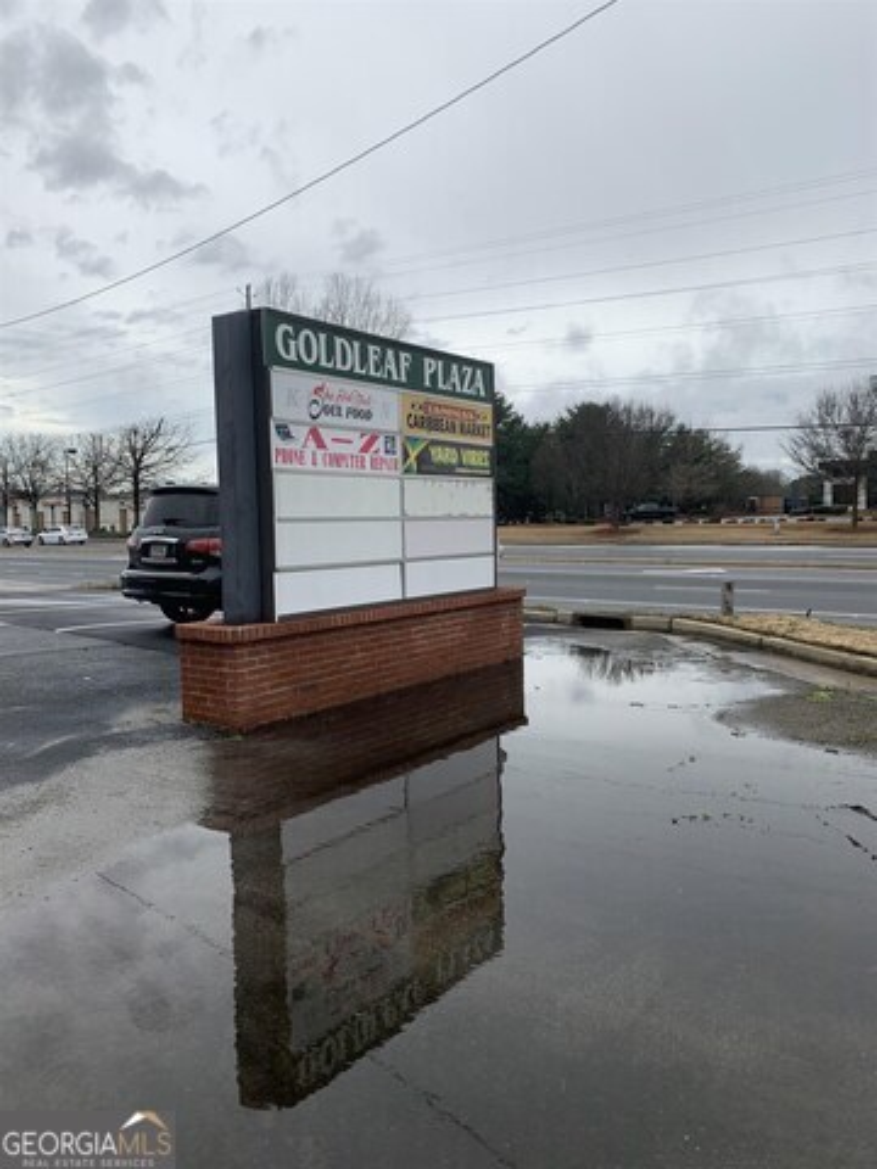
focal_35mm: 26
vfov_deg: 67.3
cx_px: 438
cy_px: 584
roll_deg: -0.7
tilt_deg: -3.0
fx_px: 878
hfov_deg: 53.1
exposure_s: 1/1953
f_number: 1.8
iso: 25
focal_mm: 4.25
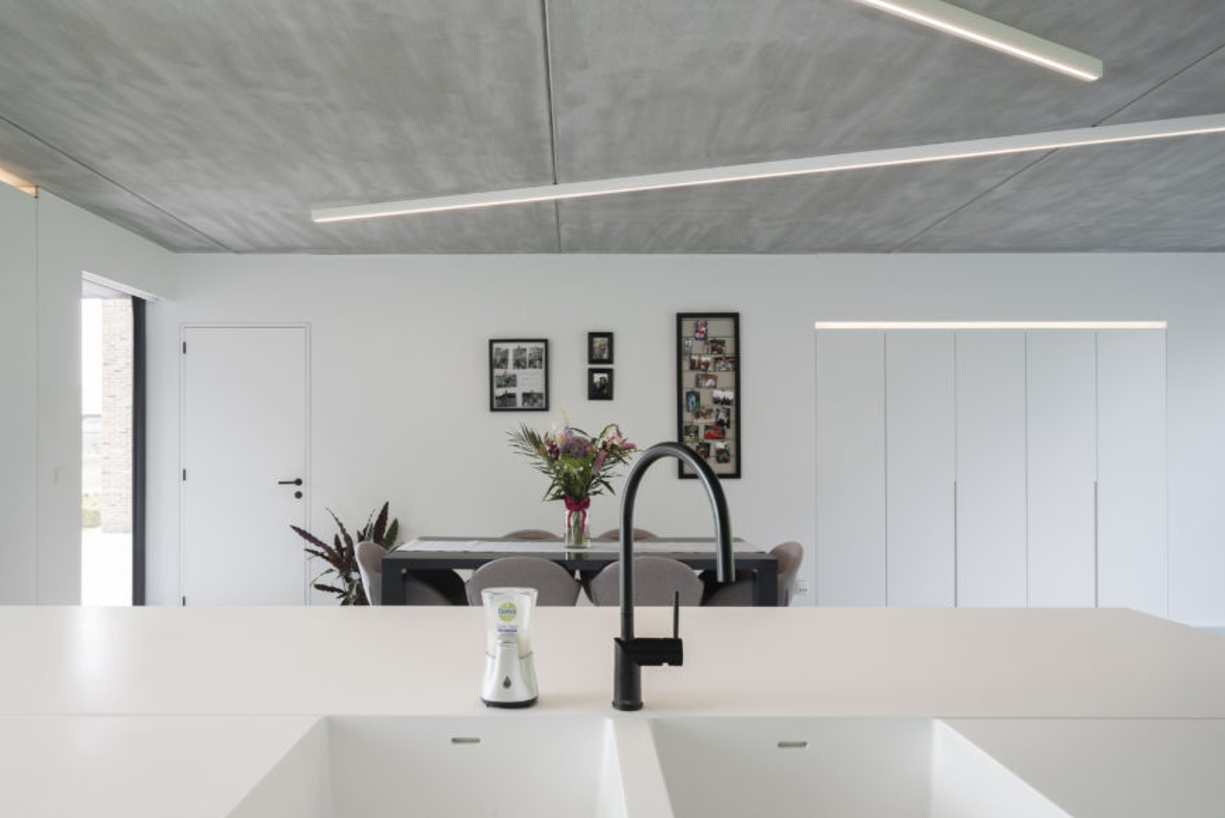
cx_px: 584
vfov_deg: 61.8
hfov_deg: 83.9
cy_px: 458
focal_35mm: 20
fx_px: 681
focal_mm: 11.5
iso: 400
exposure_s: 1/12
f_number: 8
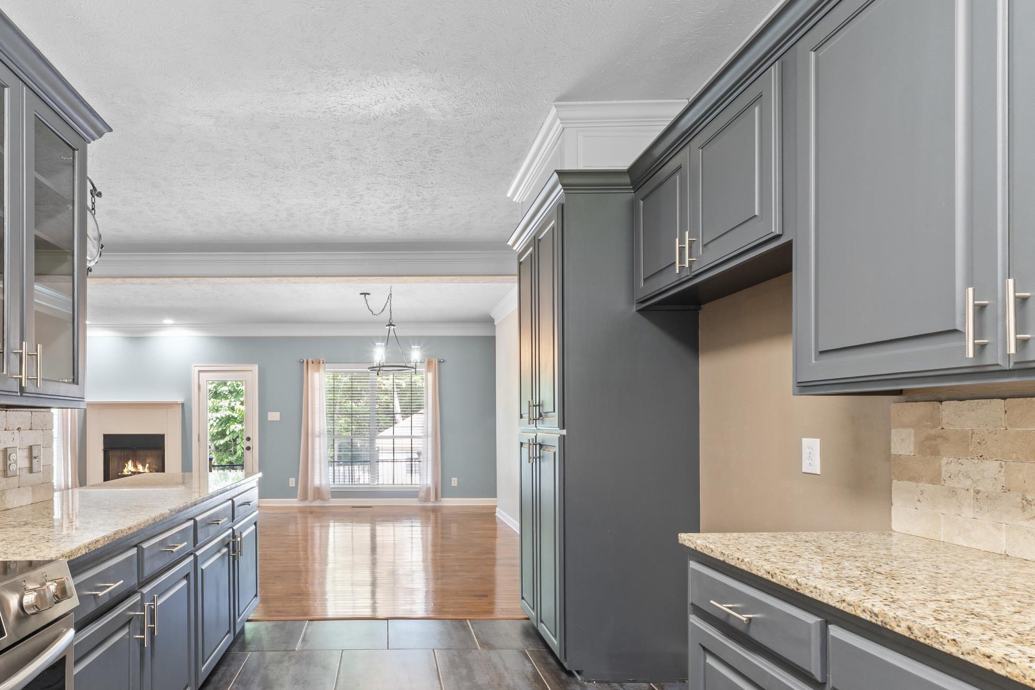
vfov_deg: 64.0
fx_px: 546
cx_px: 380
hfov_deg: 85.0
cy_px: 409
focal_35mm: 19
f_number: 8
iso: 320
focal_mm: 10
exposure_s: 1/1.67
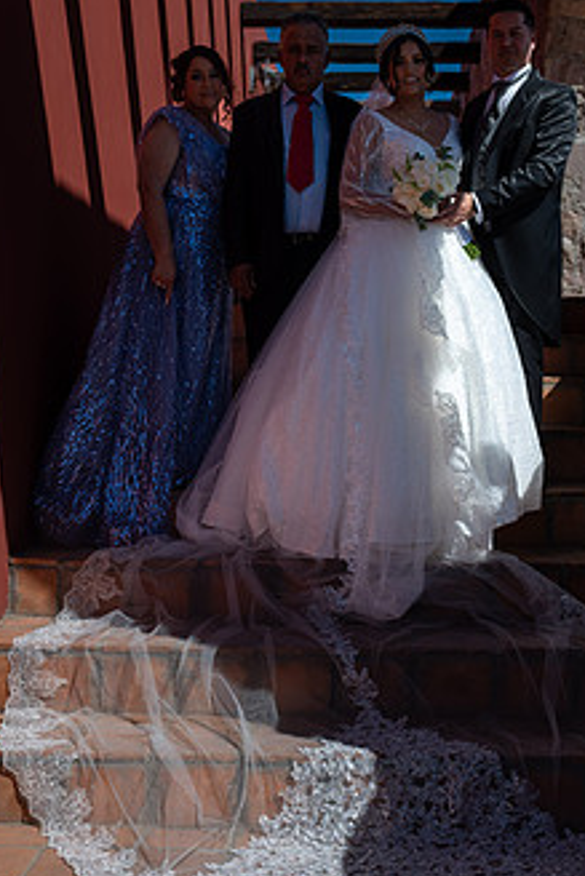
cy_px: 446
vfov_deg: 41.1
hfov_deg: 27.9
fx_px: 1169
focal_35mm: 48
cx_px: 385
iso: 125
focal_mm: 35
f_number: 5
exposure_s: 1/1600
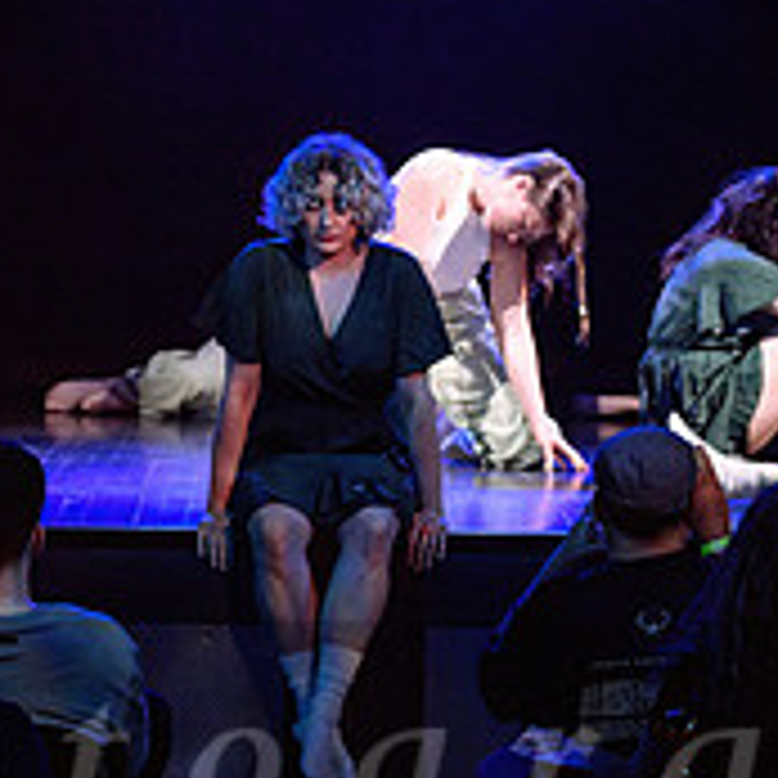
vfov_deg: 7.4
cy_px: 155
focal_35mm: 237
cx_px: 351
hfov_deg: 7.4
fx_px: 6026
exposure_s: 1/160
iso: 1600
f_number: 2.8
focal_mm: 82
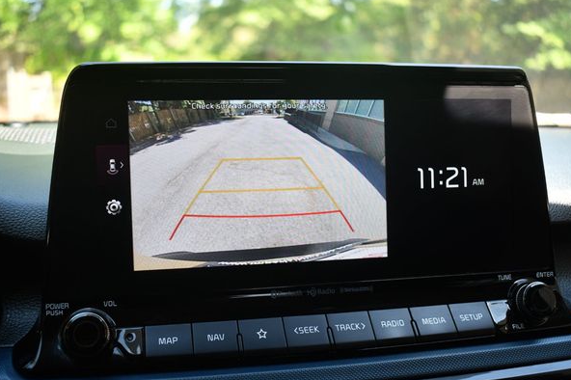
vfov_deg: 33.4
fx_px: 634
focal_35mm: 40
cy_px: 200
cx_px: 290
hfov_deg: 48.5
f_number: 4
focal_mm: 25
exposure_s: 1/250
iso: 560
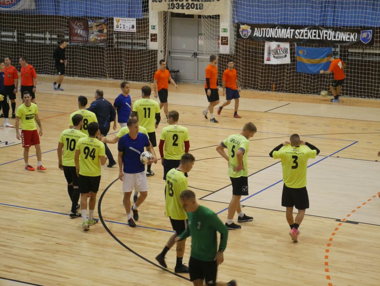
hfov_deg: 23.3
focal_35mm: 84
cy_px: 143
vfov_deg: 17.6
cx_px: 190
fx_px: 923
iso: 3200
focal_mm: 42
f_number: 5.6
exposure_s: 1/100
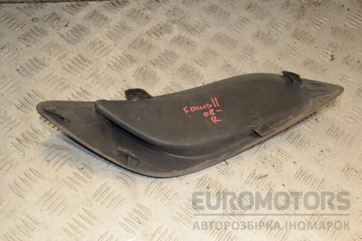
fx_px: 513
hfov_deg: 38.9
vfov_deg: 26.5
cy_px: 120
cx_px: 181
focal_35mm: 51
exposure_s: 1/200
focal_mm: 34
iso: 800
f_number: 8
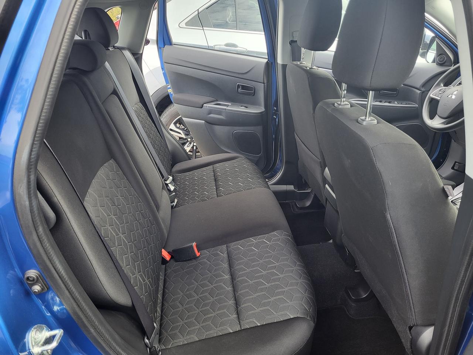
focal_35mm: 26
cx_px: 236
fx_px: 355
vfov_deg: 53.1
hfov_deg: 67.3
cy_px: 178
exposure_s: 1/120
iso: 160
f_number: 1.8
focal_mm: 5.4
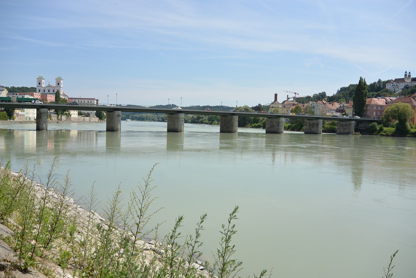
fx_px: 336
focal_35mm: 29
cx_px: 208
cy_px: 139
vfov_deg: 45.1
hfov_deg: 63.6
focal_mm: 11
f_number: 4
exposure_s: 1/1250
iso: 100
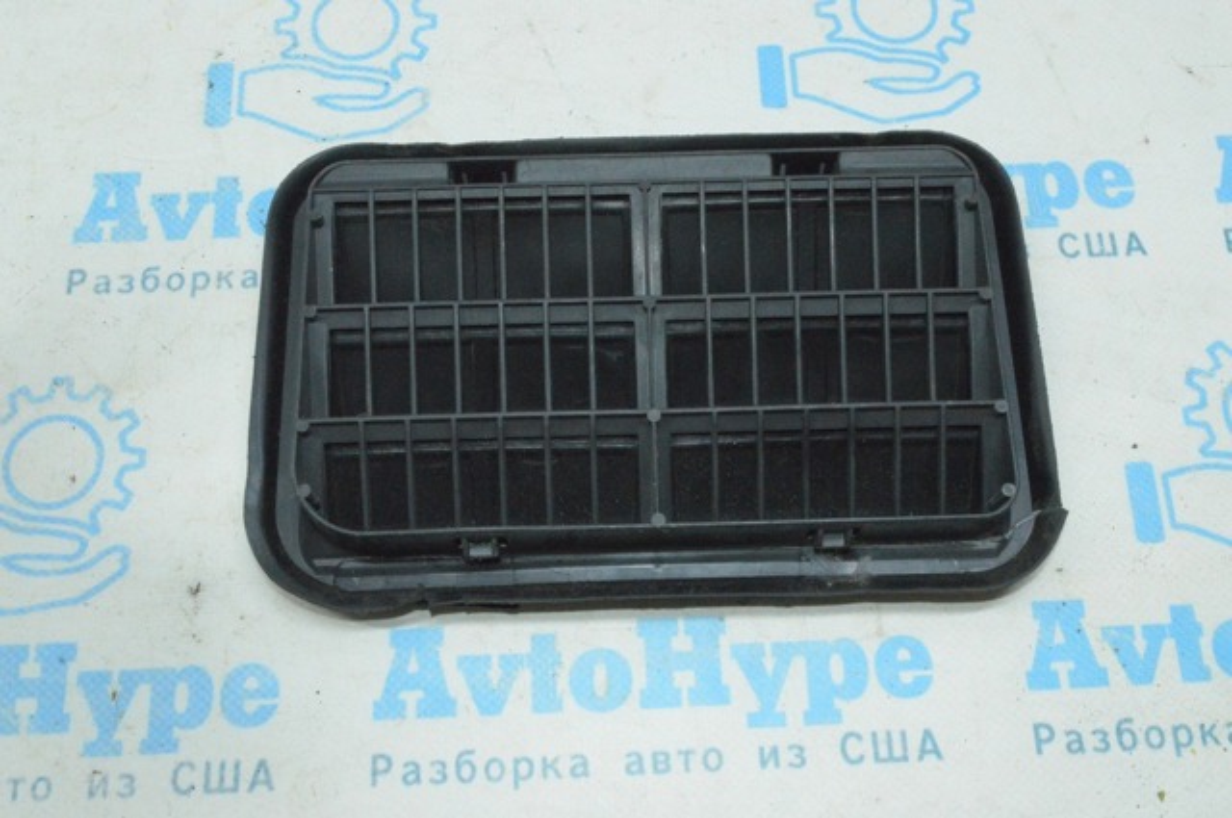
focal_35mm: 40
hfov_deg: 48.0
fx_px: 1384
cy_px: 409
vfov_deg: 32.9
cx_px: 616
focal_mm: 27
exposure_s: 1/40
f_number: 25
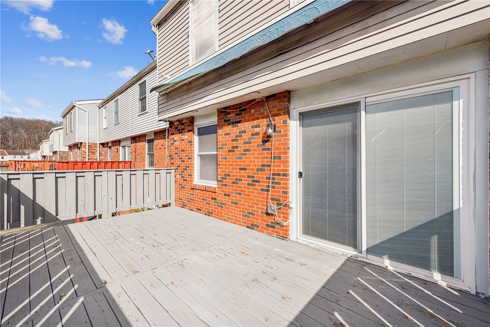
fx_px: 191
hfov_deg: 104.2
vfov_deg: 81.2
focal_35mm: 14
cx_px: 245
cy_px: 164
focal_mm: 14
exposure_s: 1/2000
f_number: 11
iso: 100
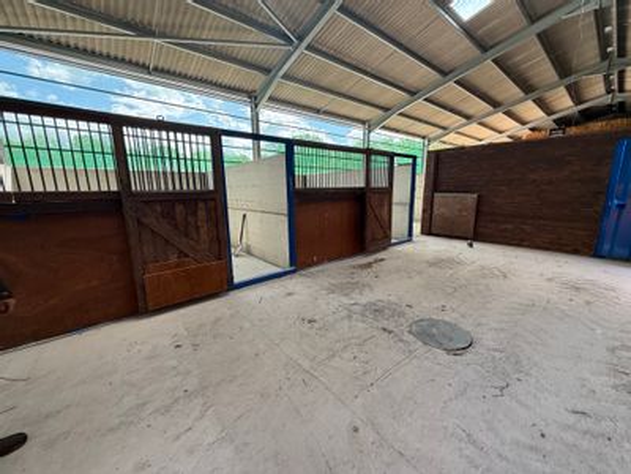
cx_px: 316
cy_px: 237
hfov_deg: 102.1
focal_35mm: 14
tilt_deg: -9.6
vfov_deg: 85.7
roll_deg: +0.5
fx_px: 255
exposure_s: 1/173
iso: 64
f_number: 2.2
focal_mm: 2.22
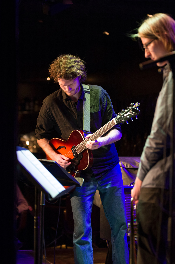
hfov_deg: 7.7
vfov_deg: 11.6
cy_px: 132
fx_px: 1294
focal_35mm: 177
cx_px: 88
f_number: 2.8
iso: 1600
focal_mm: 118
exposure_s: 1/80
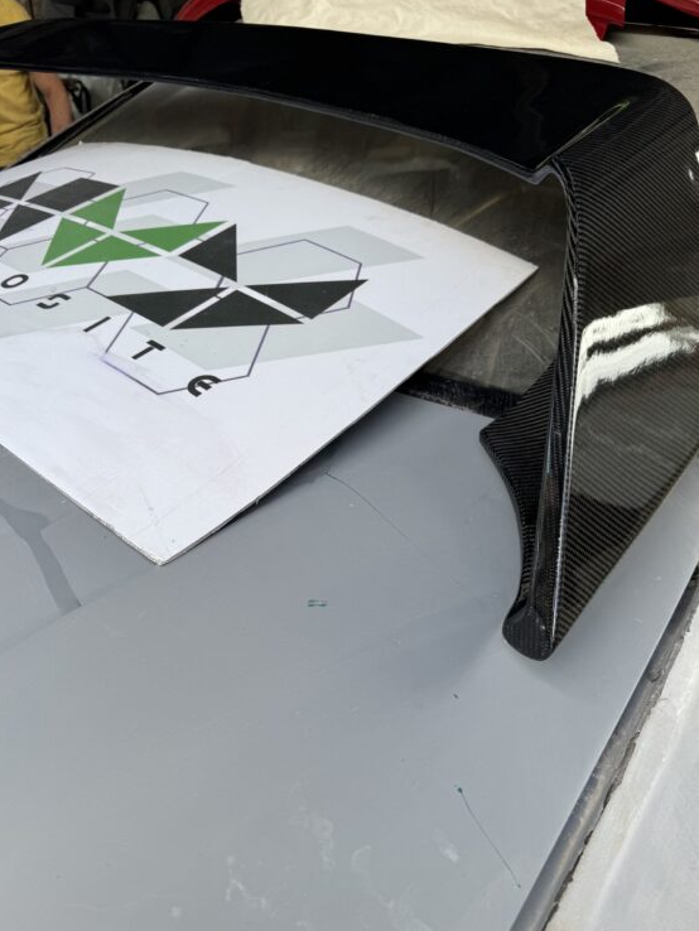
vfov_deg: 67.3
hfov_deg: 53.1
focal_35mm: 26
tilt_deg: -32.6
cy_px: 476
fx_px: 700
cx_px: 355
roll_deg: -0.3
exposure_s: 1/522
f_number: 1.78
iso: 80
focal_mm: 6.76
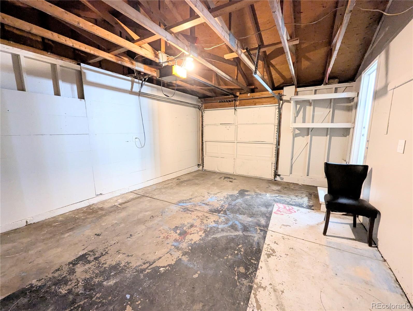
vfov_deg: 90.1
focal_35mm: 13
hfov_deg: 106.1
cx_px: 206
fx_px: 155
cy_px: 156
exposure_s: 1/23.8
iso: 362
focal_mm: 1.95
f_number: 2.2
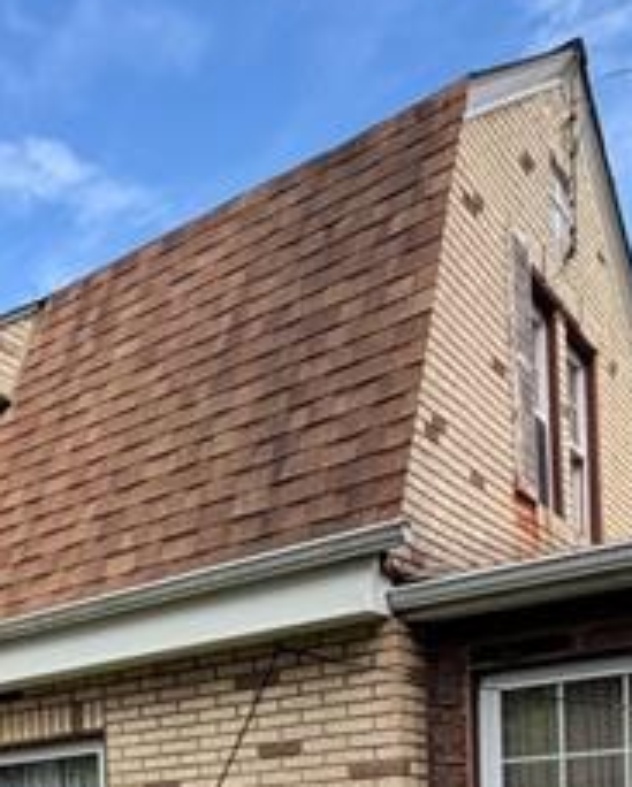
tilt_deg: -1.4
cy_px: 894
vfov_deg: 34.1
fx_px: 1073
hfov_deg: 27.8
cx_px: -169
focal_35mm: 46
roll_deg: +1.8
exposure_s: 1/638
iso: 40
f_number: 2.2
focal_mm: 2.22
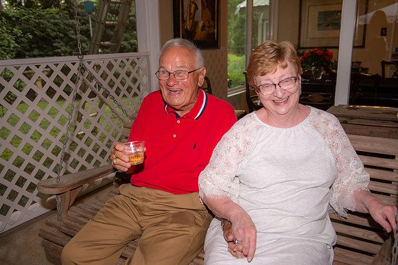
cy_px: 132
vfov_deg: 41.1
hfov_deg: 58.7
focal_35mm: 32
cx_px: 199
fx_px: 354
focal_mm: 32
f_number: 3.5
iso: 64
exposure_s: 1/60
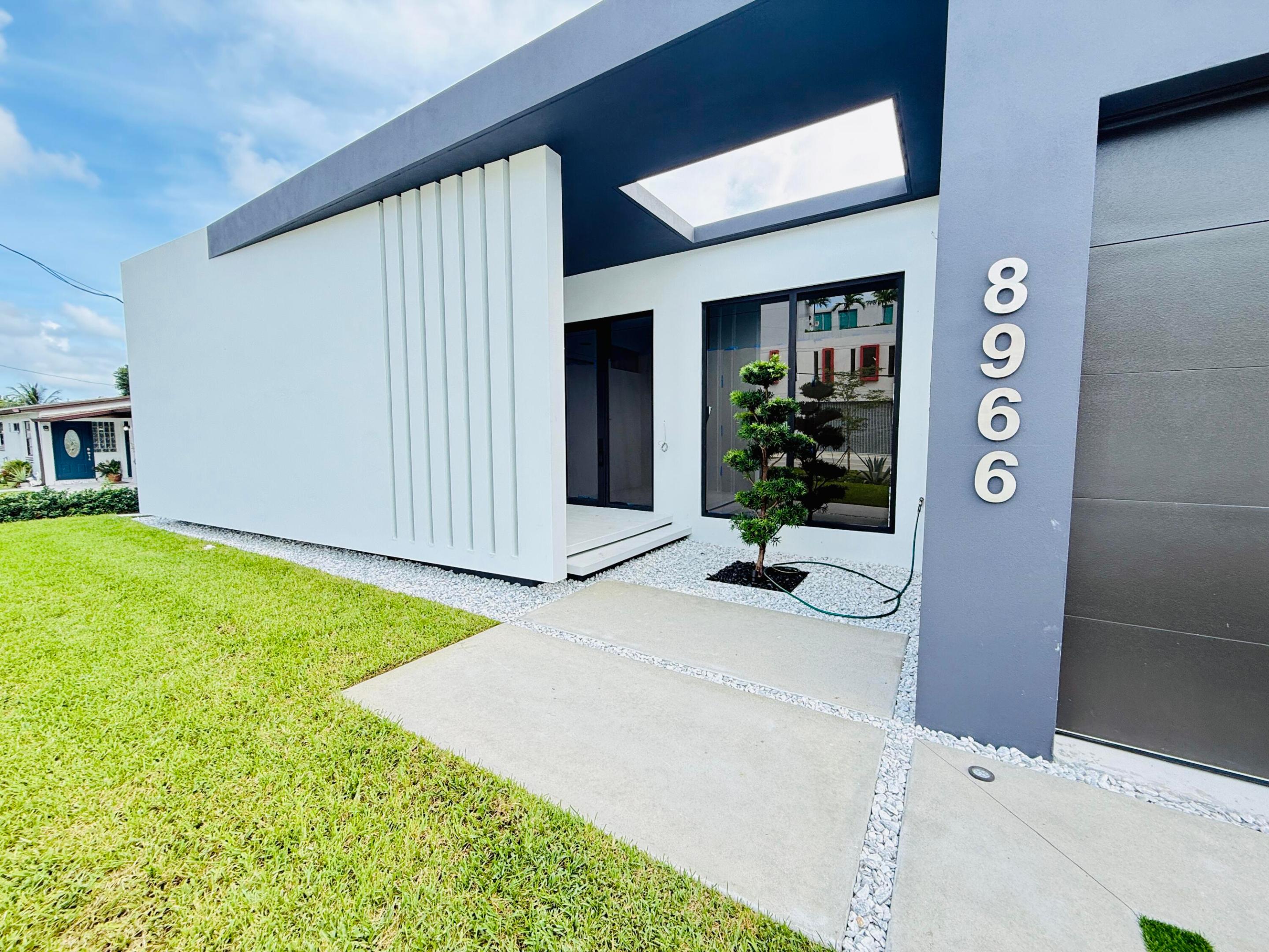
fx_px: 513
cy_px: 476
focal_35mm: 14
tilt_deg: -2.6
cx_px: 634
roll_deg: +0.0
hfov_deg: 102.1
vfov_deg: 85.7
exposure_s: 1/177
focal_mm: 2.22
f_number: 2.2
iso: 50
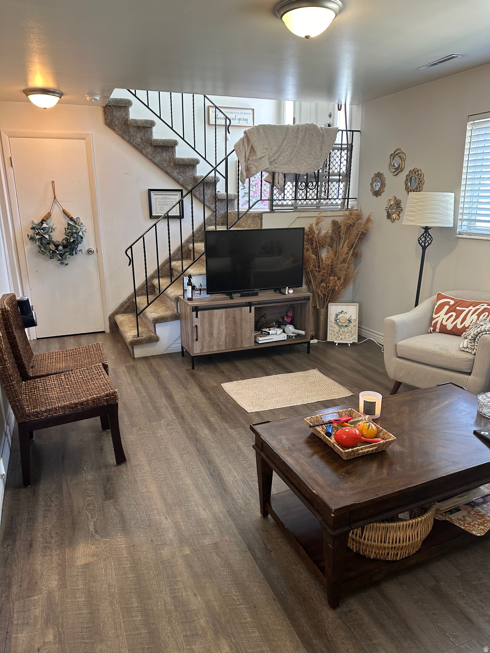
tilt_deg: -14.6
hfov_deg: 56.8
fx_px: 453
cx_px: 245
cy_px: 326
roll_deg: +0.9
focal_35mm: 24
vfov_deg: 71.6
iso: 160
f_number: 1.78
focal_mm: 6.86
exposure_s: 1/60
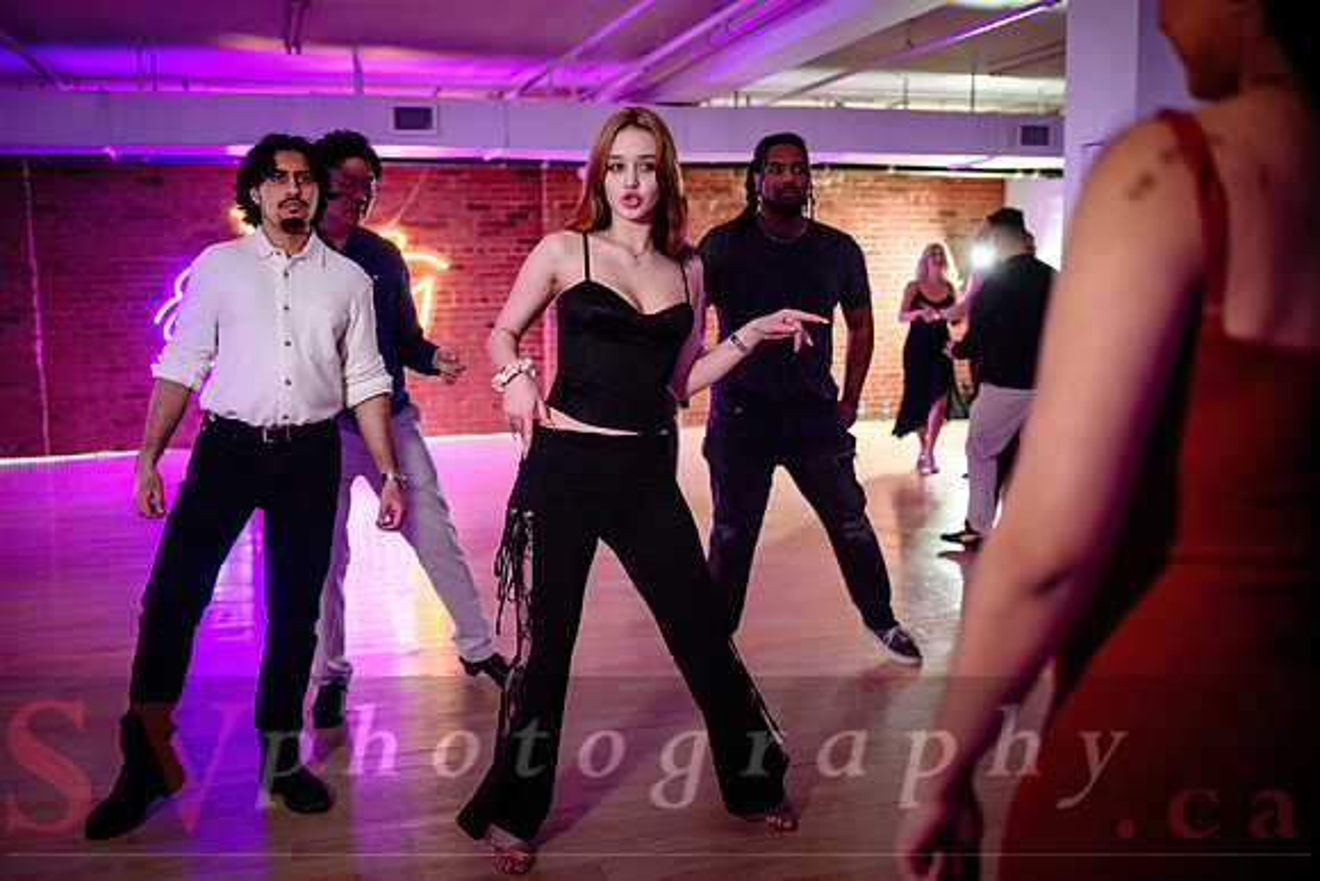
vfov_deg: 41.2
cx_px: 580
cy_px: 446
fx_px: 1173
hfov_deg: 58.6
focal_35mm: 32
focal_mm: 28
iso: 2000
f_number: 2
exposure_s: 1/200
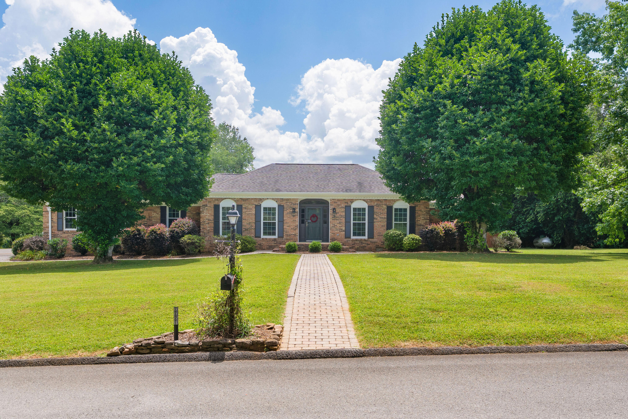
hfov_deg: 73.7
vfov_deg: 53.1
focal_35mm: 24
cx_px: 314
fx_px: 419
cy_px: 210
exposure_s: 1/400
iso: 320
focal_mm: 24
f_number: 7.1
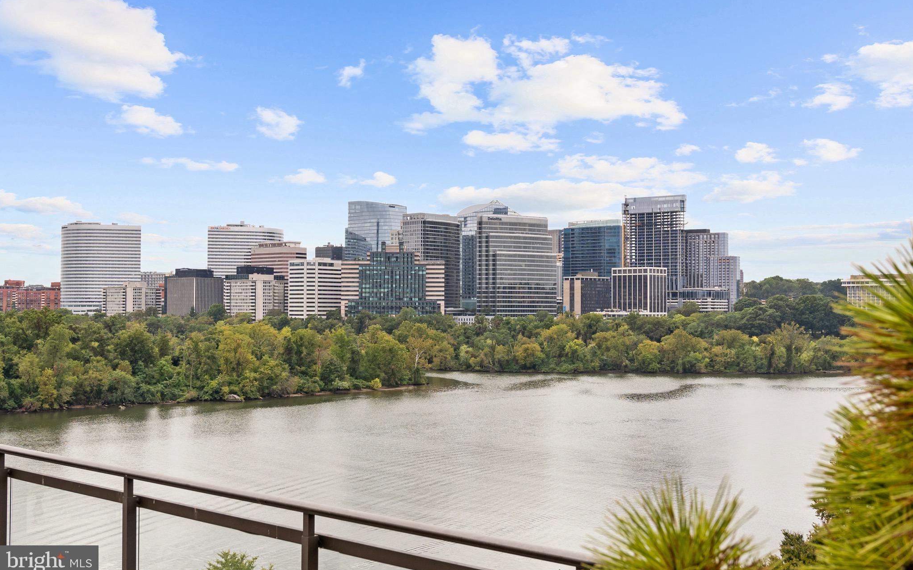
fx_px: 1070
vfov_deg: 29.9
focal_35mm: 43
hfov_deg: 46.2
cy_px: 273
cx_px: 458
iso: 100
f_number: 8
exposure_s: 1/320
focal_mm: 28
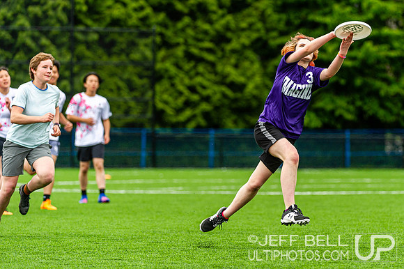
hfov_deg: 6.9
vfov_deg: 4.6
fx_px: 3355
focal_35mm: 299
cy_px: 125
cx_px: 267
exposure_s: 1/1000
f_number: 4
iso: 320
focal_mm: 220
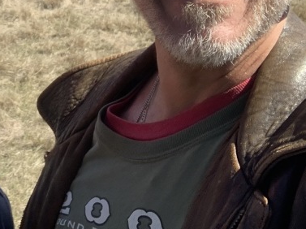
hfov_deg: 21.5
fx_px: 768
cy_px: -32
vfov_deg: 16.4
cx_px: -20
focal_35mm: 87
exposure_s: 1/488
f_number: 2.2
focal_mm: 2.87
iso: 16
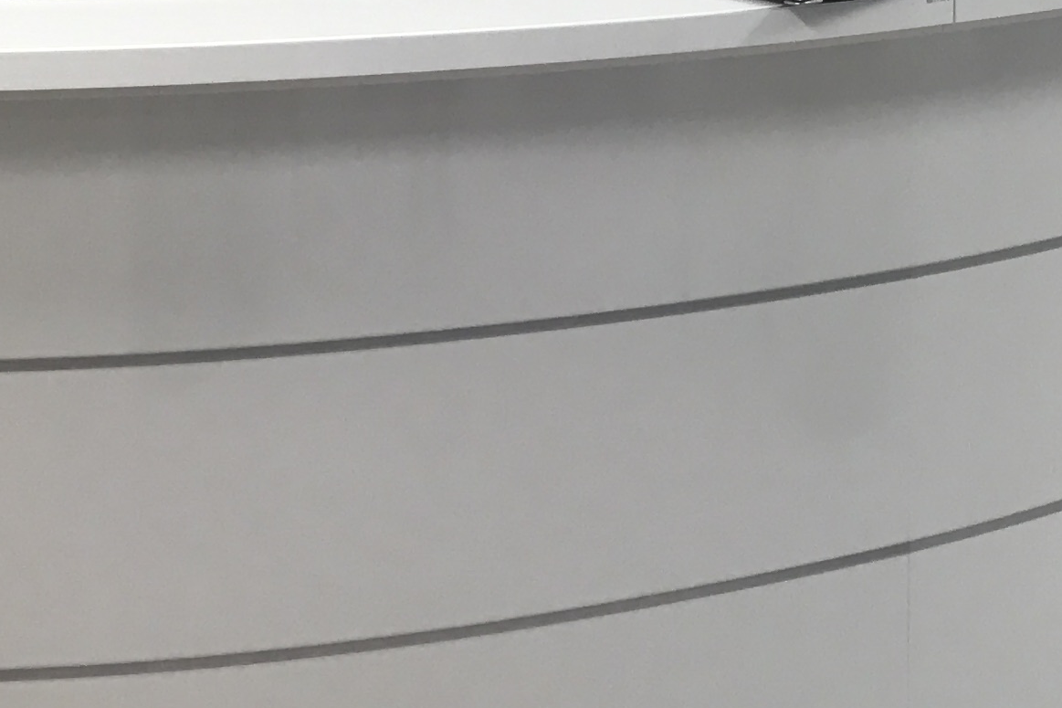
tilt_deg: -2.1
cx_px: 1717
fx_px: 2979
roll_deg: +0.5
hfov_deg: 17.6
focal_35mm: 101
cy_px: -412
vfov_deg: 12.7
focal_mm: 3.99
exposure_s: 1/100
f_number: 1.8
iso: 32
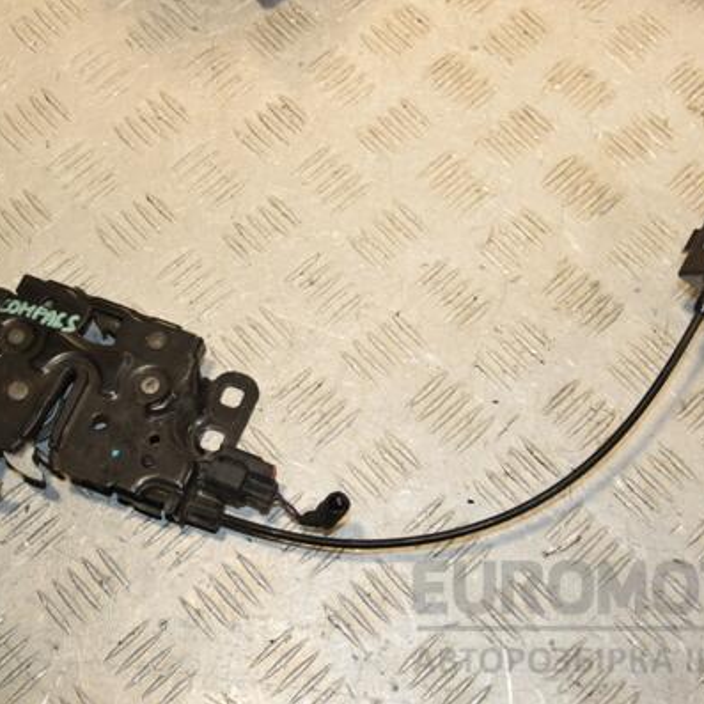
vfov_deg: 31.6
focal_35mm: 54
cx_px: 379
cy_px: 351
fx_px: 1242
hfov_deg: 31.6
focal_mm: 28
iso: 800
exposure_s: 1/200
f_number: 7.1
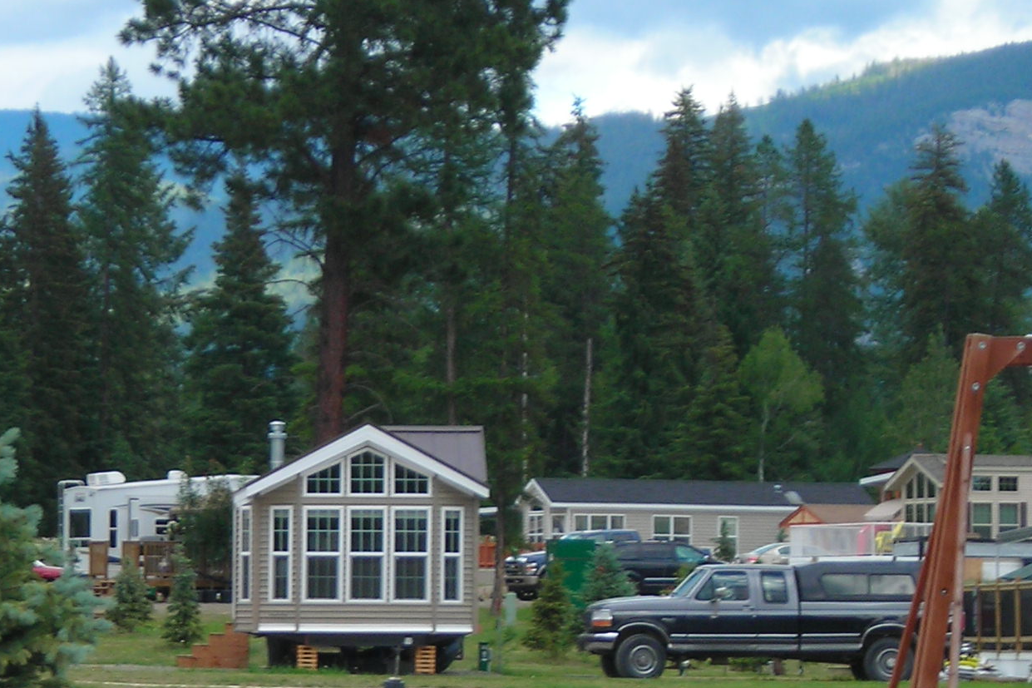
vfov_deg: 5.5
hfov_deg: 8.2
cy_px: 461
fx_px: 7223
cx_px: 182
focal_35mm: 252
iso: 50
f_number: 5.3
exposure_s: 1/86.2
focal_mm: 19.2
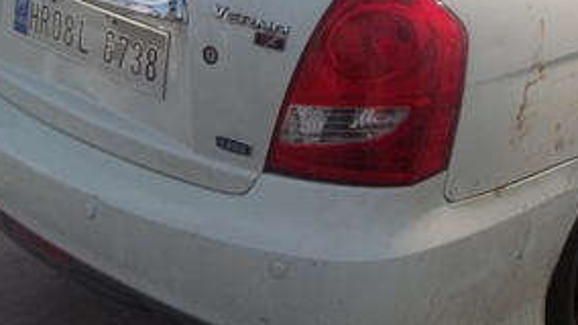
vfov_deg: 21.3
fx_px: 843
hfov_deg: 37.0
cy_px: 22
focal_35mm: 55
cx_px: 427
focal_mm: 5.7
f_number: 8.8
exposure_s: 1/100
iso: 64
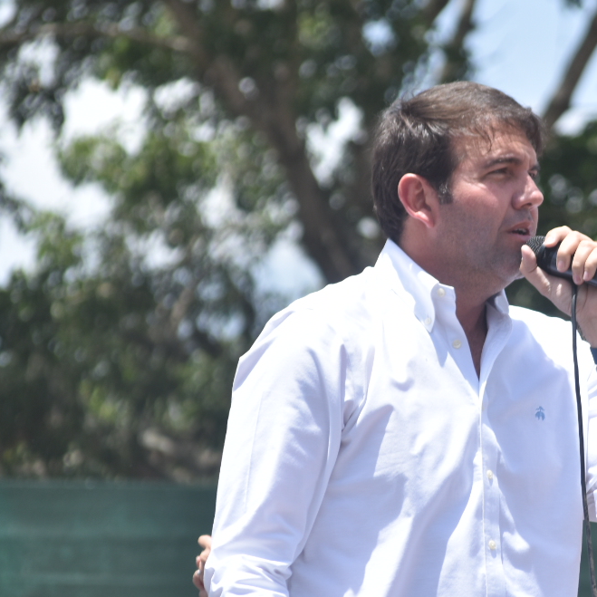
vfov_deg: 4.7
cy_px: 394
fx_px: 7337
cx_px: 468
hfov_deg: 4.7
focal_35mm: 376
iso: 100
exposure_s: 1/400
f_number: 4.8
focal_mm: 120
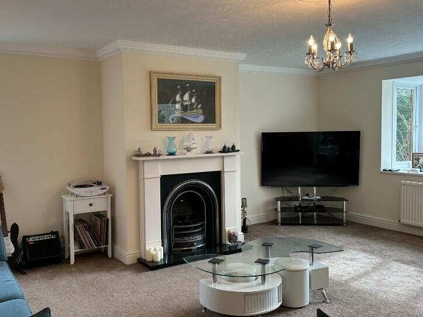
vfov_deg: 41.8
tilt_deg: -3.6
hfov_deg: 53.9
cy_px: 155
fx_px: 415
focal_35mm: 34
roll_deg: +1.0
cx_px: 197
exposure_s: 1/100
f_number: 1.78
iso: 100
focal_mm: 6.86
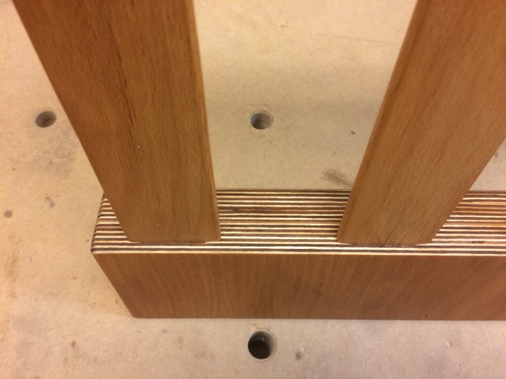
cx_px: 253
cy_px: 190
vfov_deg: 48.2
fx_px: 424
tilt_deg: -60.7
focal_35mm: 29
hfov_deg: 61.7
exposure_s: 1/33
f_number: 2.2
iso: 80
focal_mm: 4.15
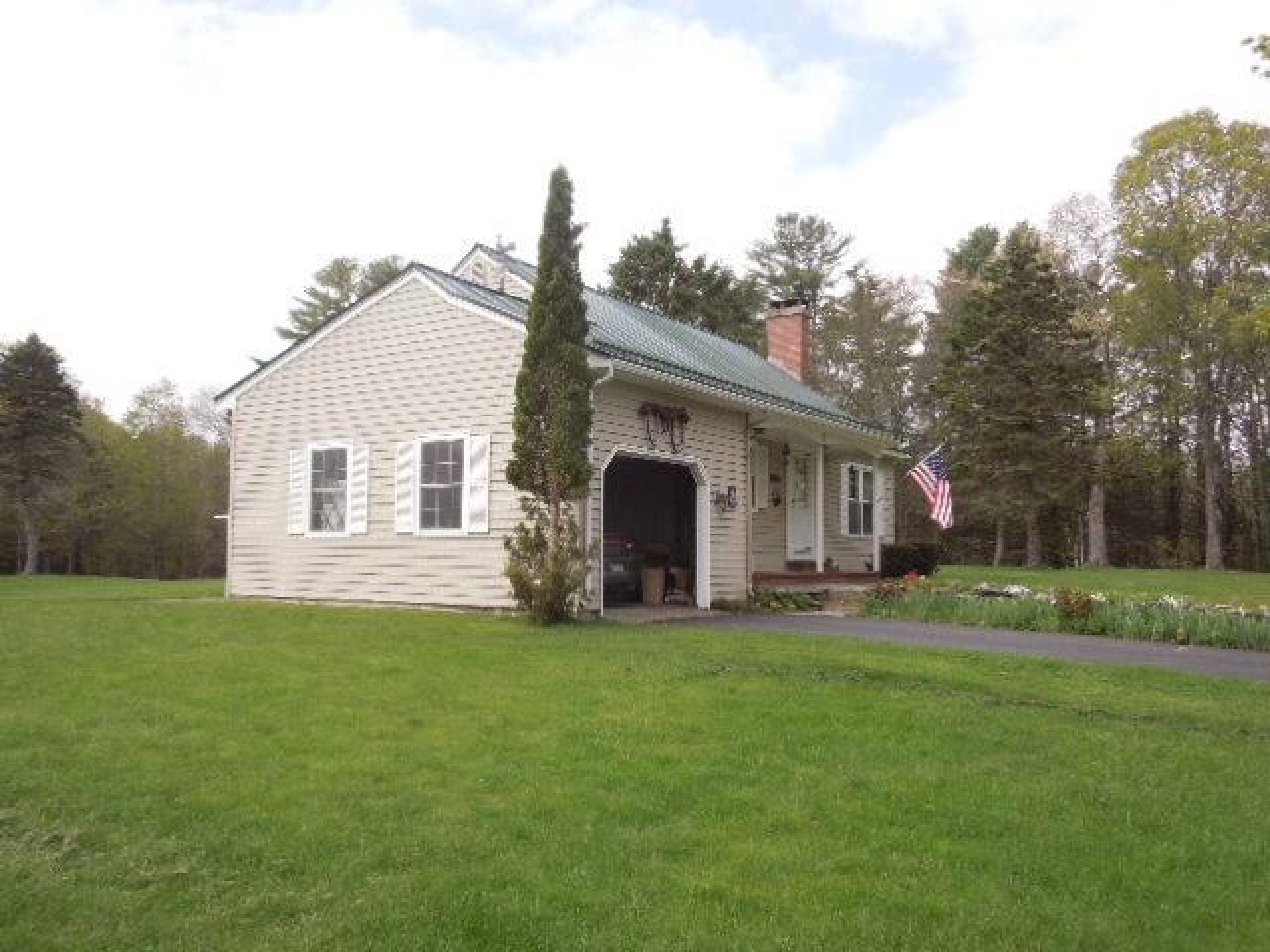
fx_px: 1027
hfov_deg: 63.4
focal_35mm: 28
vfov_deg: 49.7
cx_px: 635
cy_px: 476
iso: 100
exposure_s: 1/500
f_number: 3.5
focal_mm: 5
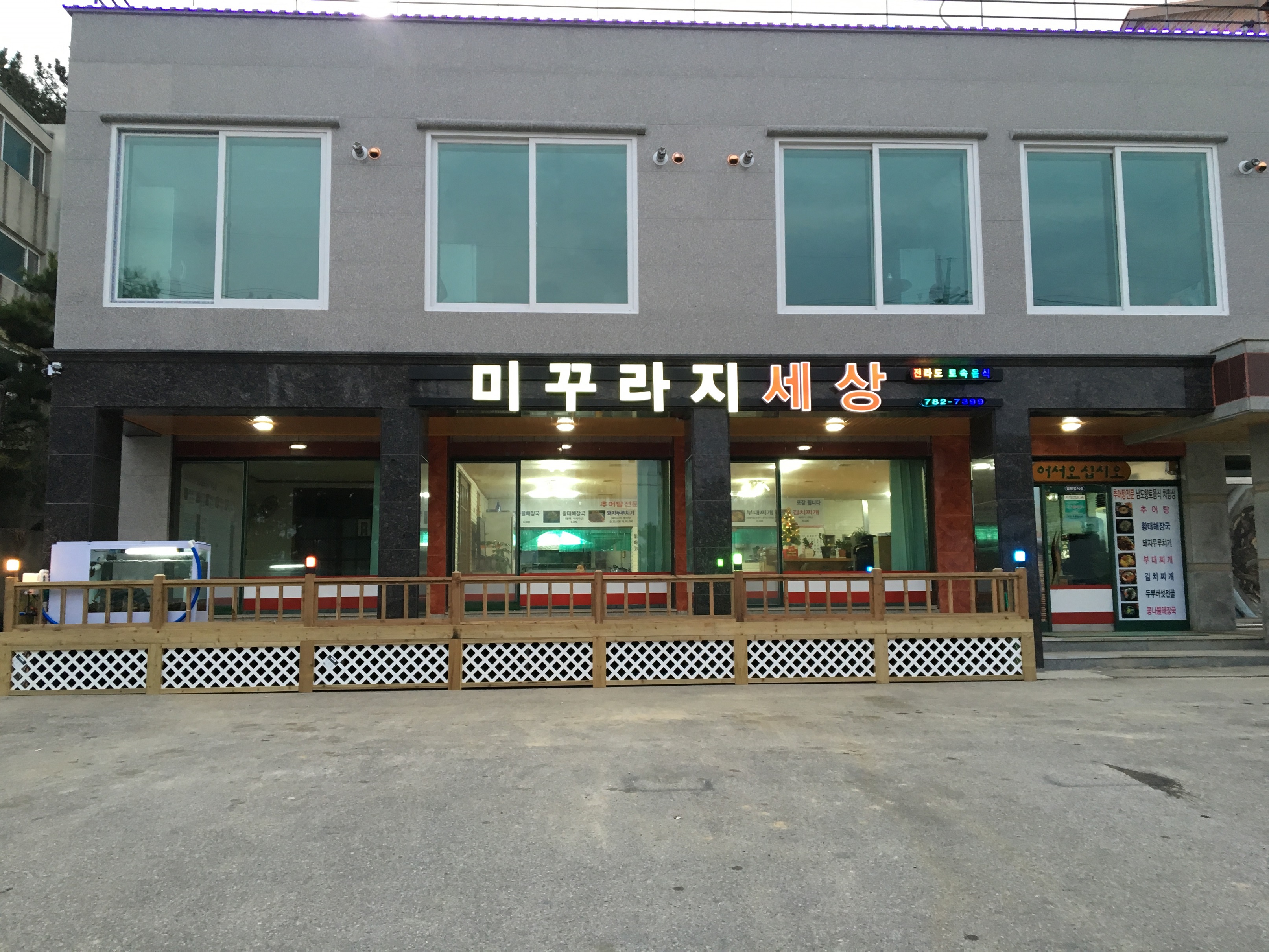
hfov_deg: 61.7
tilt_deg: +7.3
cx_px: 634
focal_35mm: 29
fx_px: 1063
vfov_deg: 48.2
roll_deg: +0.3
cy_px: 476
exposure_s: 1/30
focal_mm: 4.15
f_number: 2.2
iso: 80
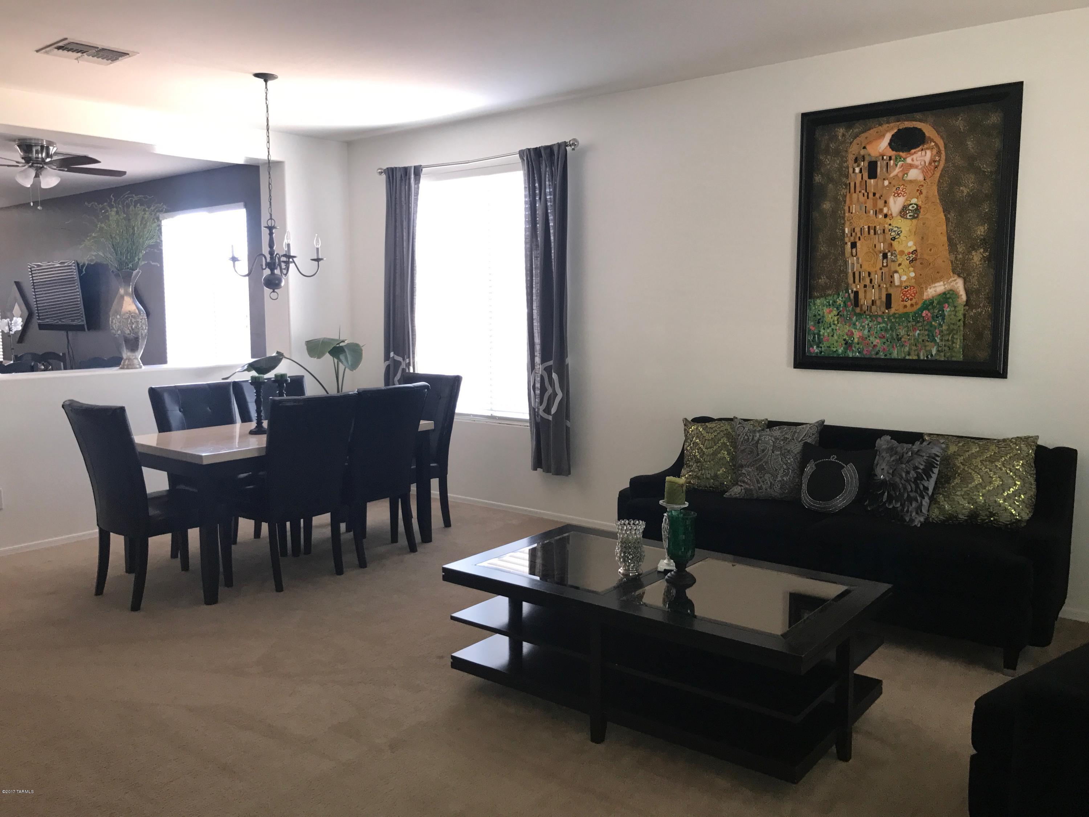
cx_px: 544
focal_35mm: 28
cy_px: 408
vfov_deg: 49.7
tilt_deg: -6.2
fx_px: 881
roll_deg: -0.6
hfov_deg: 63.4
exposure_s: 1/30
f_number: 1.8
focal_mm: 3.99
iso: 64
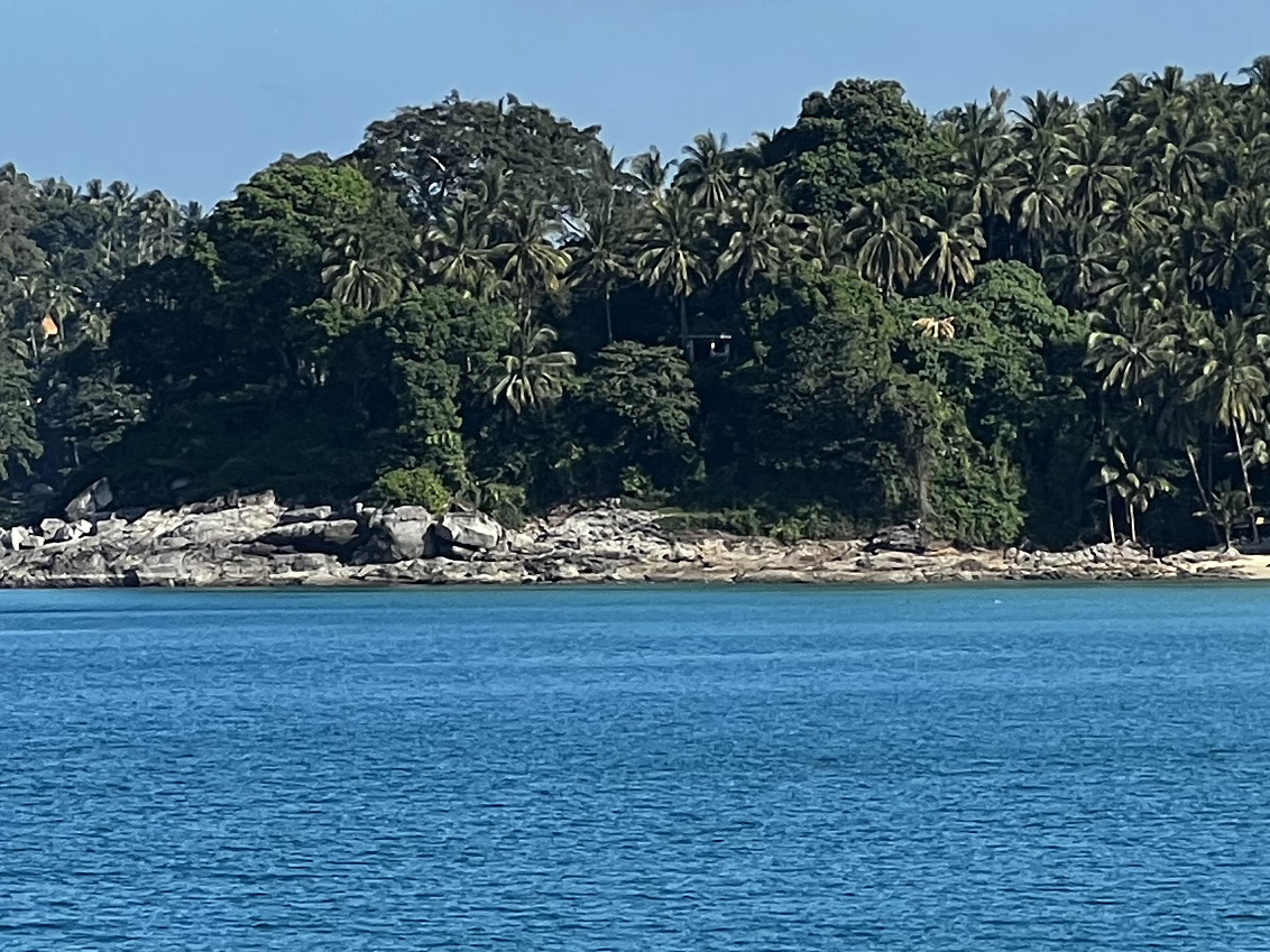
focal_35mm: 272
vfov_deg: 5.5
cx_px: 1814
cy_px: 428
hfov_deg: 7.2
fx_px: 9979
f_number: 2.8
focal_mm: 9
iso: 32
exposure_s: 1/708
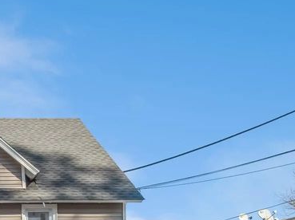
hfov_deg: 29.9
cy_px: 260
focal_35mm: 50
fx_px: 426
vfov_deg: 26.1
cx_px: -96
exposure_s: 1/200
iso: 200
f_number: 8
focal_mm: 9
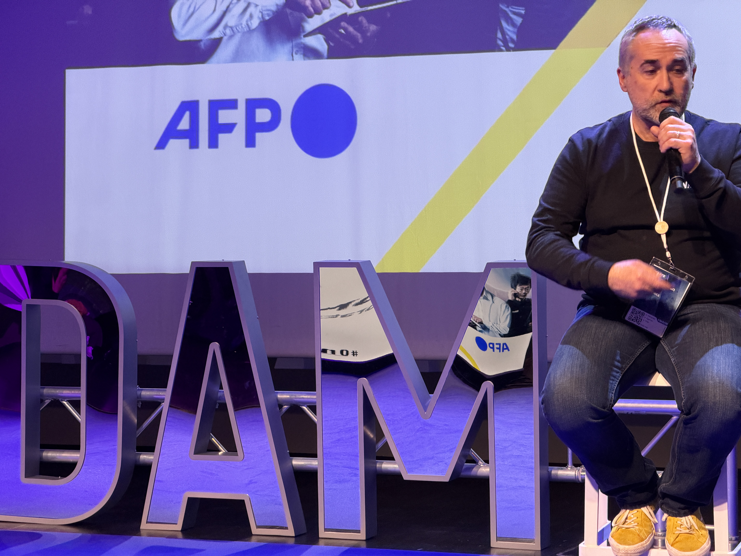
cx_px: 370
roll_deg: +0.9
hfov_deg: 19.6
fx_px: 2141
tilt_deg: -1.9
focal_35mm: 100
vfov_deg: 14.8
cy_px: 278
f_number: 2.8
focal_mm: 16.89
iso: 320
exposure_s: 1/50
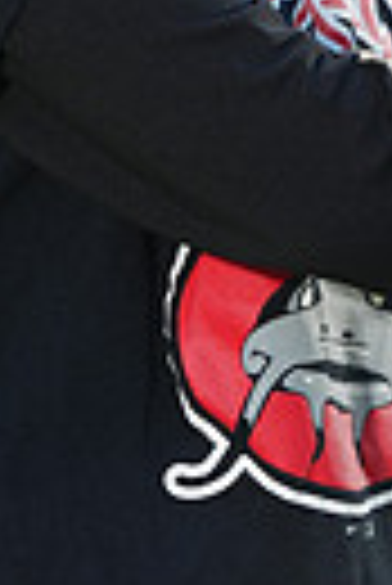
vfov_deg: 2.5
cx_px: 38
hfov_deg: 1.6
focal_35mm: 836
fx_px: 13617
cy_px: -360
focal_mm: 187
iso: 64
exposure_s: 1/250
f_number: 4.5
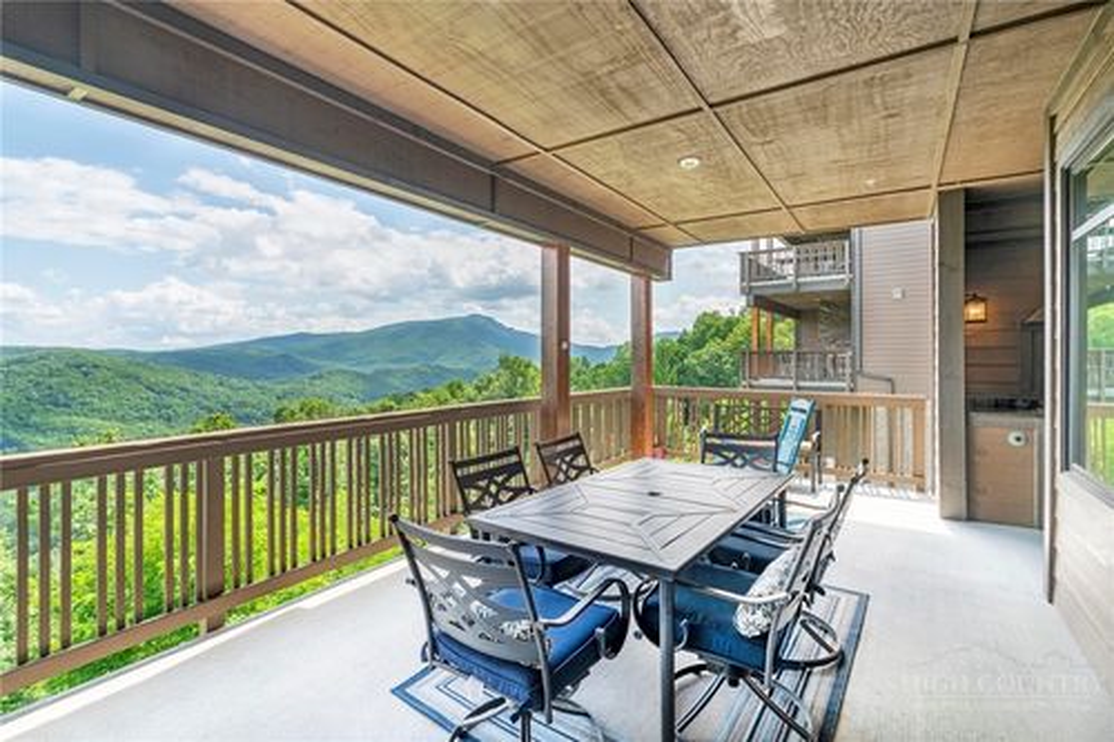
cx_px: 557
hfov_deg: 96.8
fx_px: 495
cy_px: 371
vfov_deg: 73.7
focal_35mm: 16
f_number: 6.3
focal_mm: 16
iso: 100
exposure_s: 1/6400
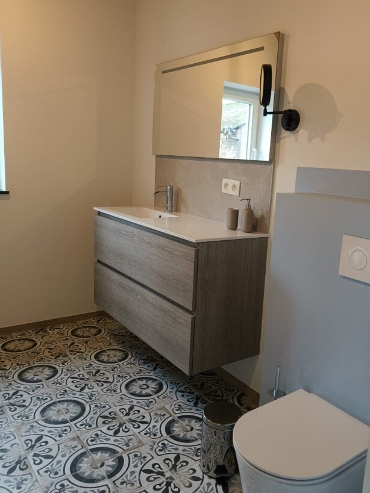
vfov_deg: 60.0
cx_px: 221
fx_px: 428
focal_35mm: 30
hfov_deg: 46.5
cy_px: 237
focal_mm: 5.59
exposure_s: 1/50
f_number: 1.8
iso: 320
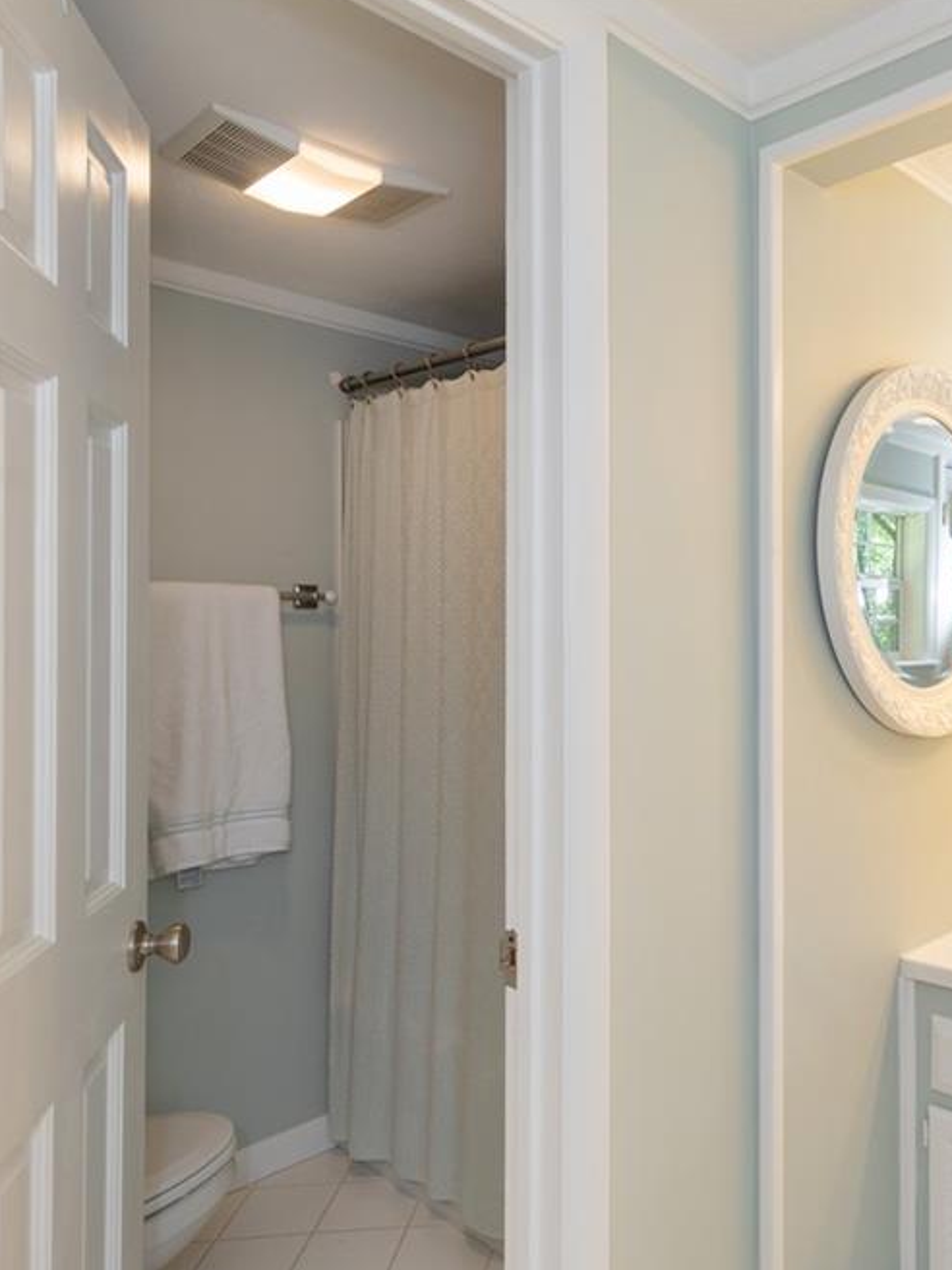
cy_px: 648
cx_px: 818
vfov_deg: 65.3
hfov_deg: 47.3
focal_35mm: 27
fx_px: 990
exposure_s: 1/50
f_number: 7.1
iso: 320
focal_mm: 18
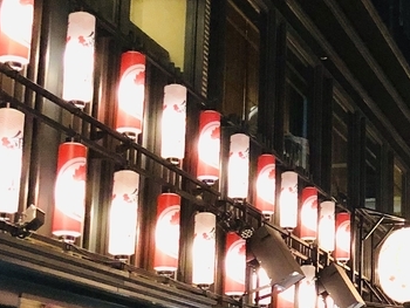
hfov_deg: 19.1
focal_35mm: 96
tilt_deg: +13.9
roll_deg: +1.5
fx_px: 1138
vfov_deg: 15.4
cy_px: 159
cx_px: 518
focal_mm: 4
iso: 100
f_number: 1.8
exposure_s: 1/9
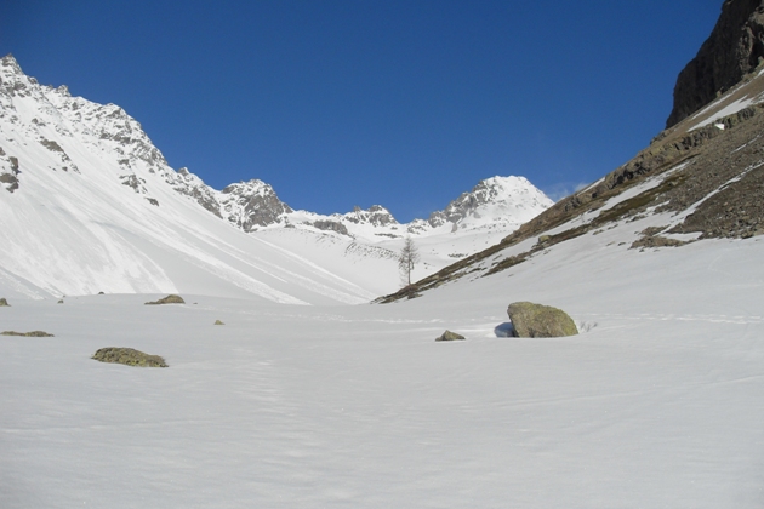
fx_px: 785
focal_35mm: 37
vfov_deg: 35.9
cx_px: 386
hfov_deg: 51.9
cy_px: 263
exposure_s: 1/500
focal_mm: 6.3
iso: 80
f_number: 7
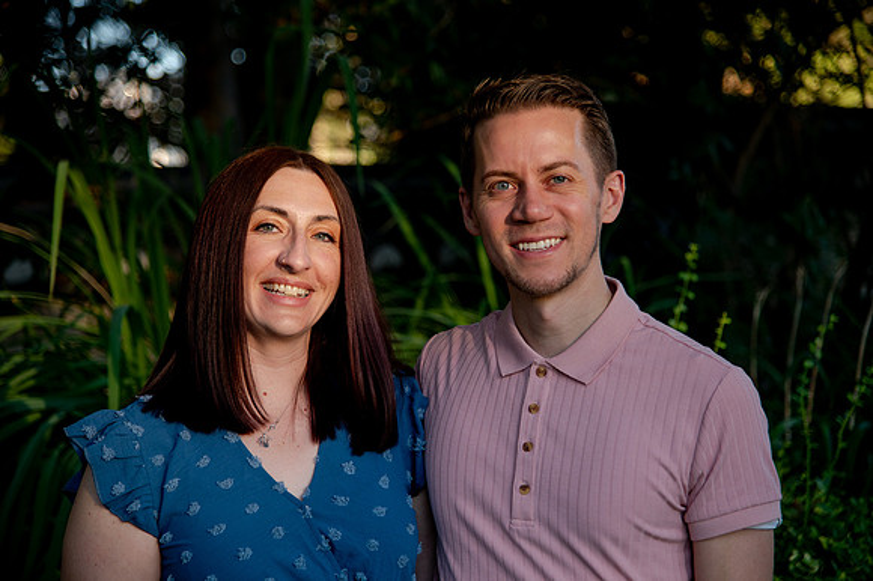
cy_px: 290
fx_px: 2230
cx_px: 436
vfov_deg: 14.8
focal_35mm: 92
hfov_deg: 22.2
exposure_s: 1/400
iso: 640
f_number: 4
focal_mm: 92
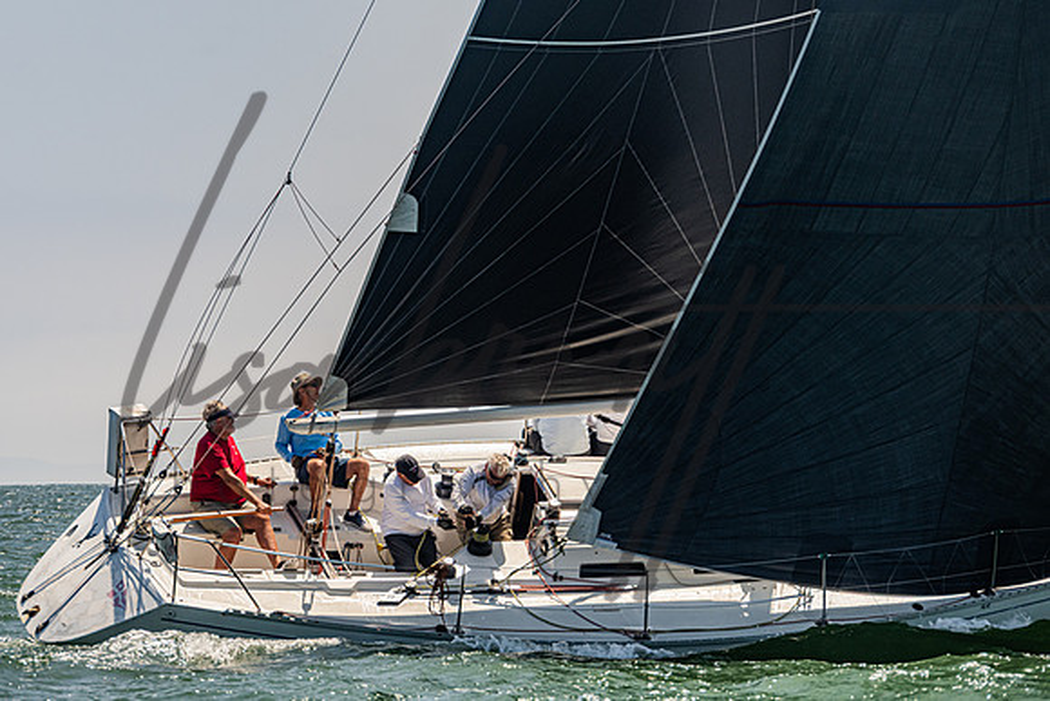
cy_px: 281
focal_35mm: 254
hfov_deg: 8.1
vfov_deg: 5.4
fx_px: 7417
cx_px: 421
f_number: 8
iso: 400
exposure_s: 1/2000
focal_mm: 200
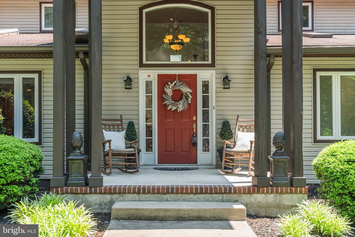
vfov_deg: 37.8
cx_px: 178
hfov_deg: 54.4
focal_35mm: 35
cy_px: 118
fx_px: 345
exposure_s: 1/60
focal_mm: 35
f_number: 10
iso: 250
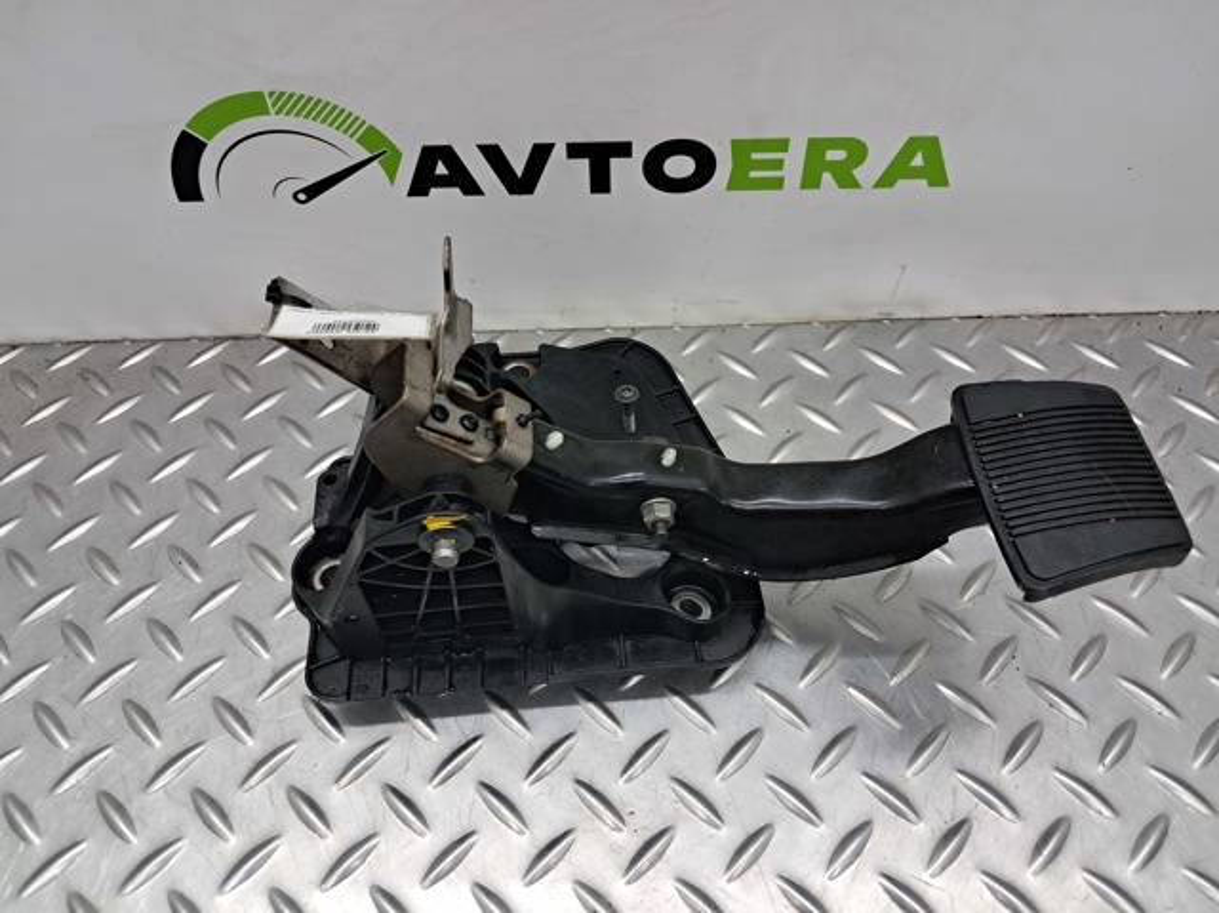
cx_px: 610
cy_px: 456
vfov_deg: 51.3
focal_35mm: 27
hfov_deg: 65.4
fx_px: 950
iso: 100
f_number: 1.8
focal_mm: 4
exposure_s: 1/50
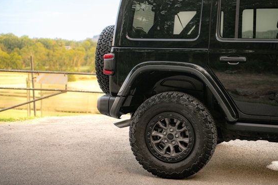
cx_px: 148
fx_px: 448
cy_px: 81
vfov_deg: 23.4
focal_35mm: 58
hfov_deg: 34.5
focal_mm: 50
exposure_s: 1/500
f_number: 3.2
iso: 800
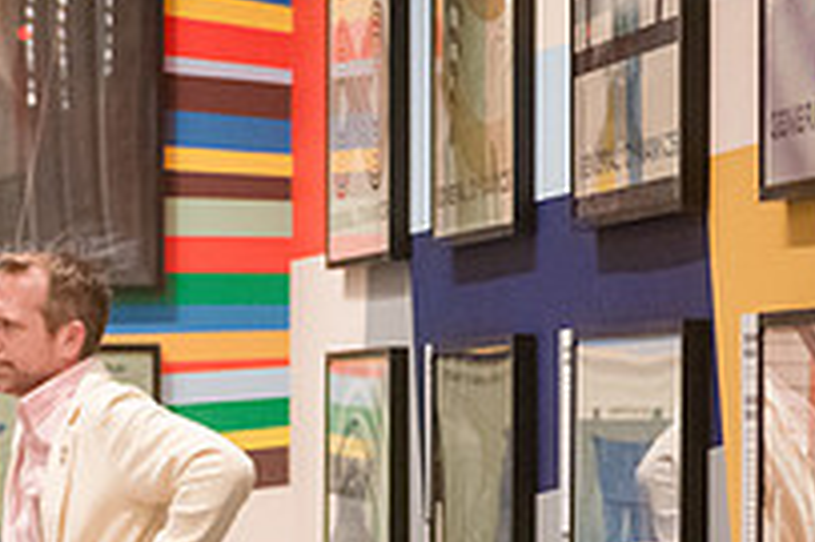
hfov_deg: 7.4
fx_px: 6243
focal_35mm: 276
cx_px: -177
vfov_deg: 5.0
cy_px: 634
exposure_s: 1/250
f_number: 3.2
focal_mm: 86
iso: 8000
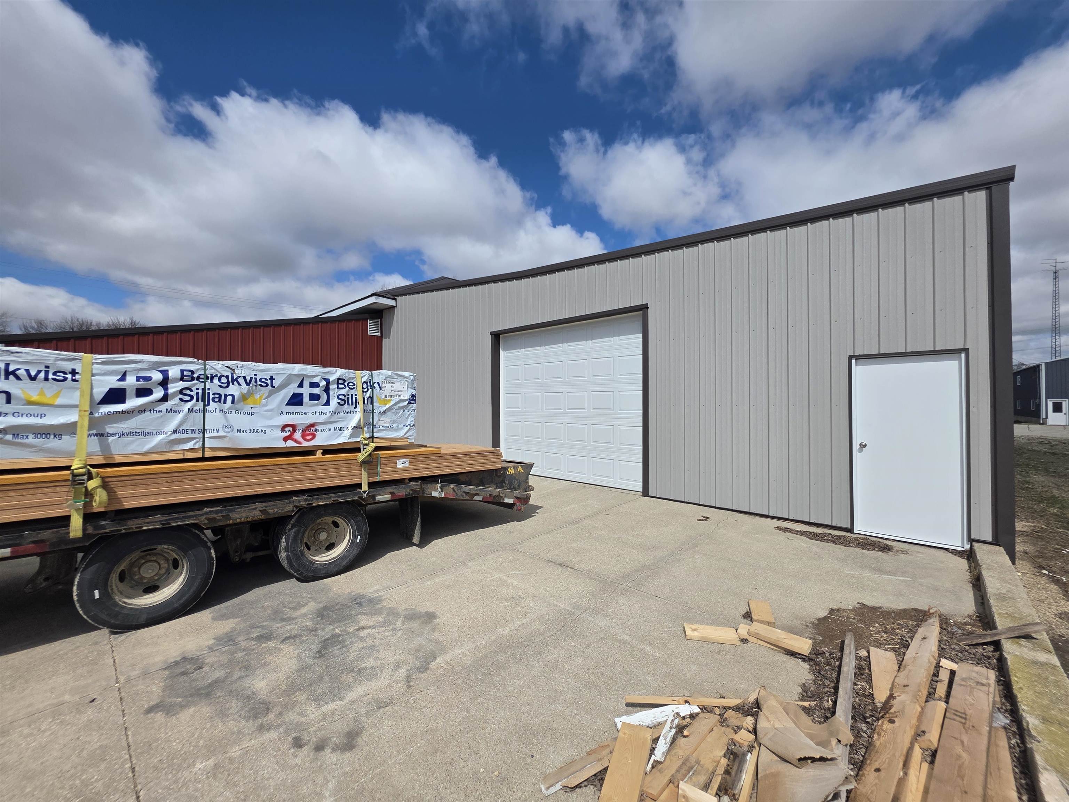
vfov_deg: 89.9
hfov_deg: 106.2
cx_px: 534
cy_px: 401
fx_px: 401
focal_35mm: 13
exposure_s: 1/4628
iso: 40
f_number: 1.9
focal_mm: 2.2
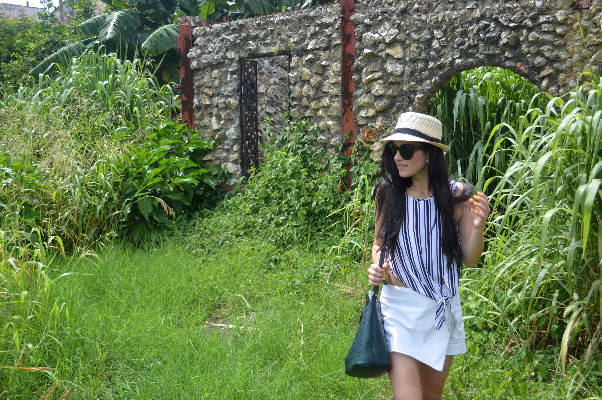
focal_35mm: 44
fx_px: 727
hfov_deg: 45.0
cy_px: 200
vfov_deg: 30.8
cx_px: 301
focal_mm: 29
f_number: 4.5
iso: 200
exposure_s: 1/640
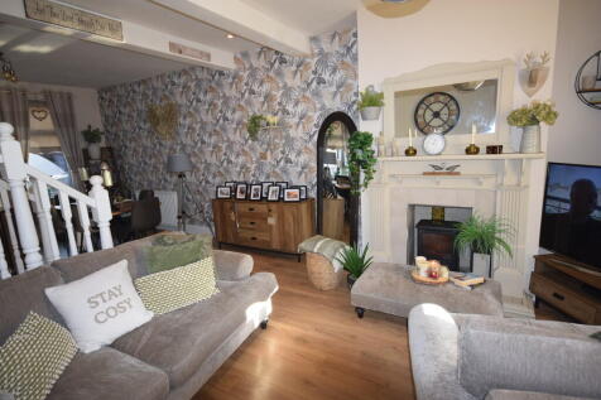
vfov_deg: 63.2
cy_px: 200
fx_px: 325
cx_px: 300
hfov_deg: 85.4
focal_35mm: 20
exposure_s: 1/60
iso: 800
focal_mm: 13
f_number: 4.5
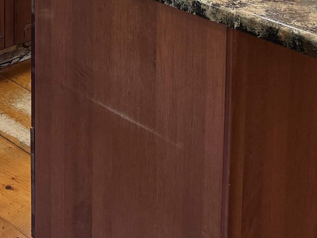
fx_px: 788
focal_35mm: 86
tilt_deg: -8.7
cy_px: -157
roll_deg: -0.2
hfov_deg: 22.4
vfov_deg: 15.4
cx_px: 64
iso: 250
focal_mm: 6.76
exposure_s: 1/60
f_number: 1.78
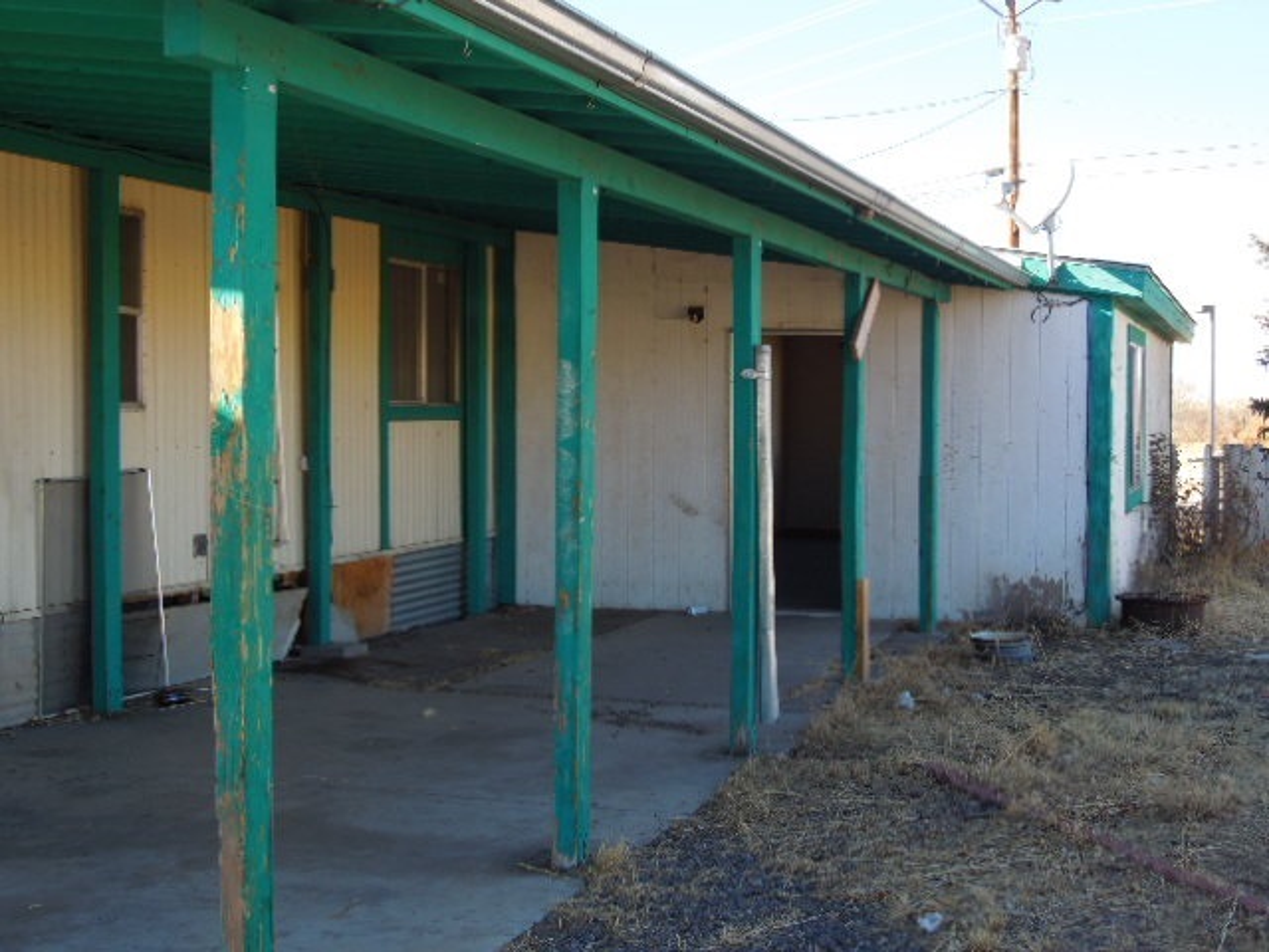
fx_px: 1760
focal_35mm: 48
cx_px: 634
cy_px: 476
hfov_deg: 39.7
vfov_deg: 30.3
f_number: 4
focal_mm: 8.7
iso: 100
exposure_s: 1/160
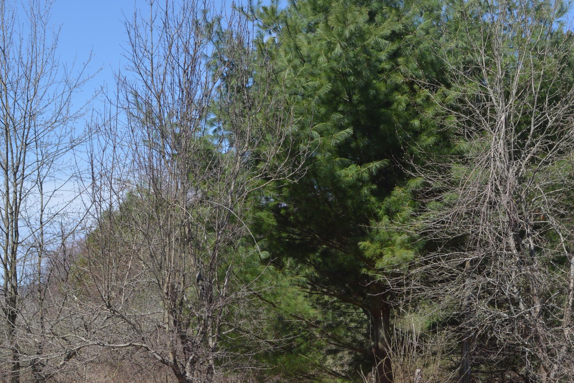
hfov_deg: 39.3
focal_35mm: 50
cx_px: 212
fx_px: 797
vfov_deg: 27.0
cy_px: 190
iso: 100
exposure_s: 1/200
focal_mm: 24
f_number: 7.1
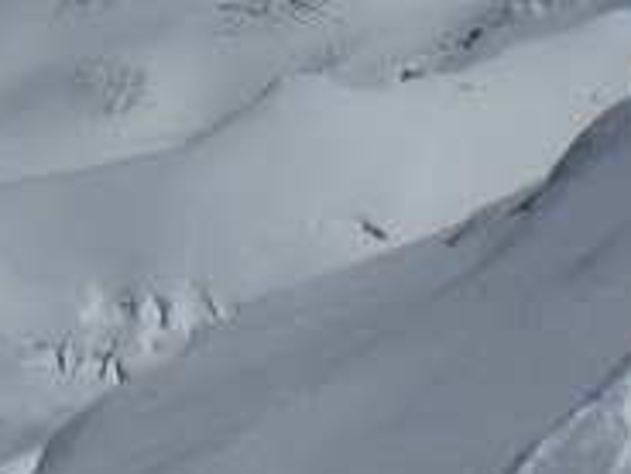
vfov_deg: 8.7
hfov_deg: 11.8
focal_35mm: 165
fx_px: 3008
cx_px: -34
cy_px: -289
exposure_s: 1/2000
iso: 50
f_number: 4.4
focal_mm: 6.3
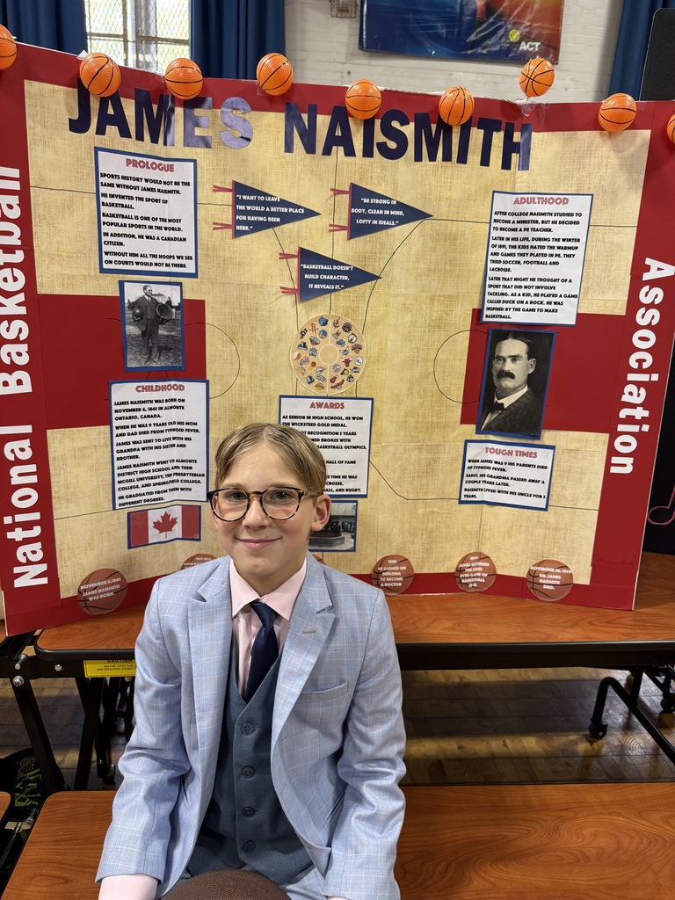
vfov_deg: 71.6
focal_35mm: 24
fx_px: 624
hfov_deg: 56.8
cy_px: 450
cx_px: 338
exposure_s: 1/60
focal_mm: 6.76
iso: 200
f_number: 1.78
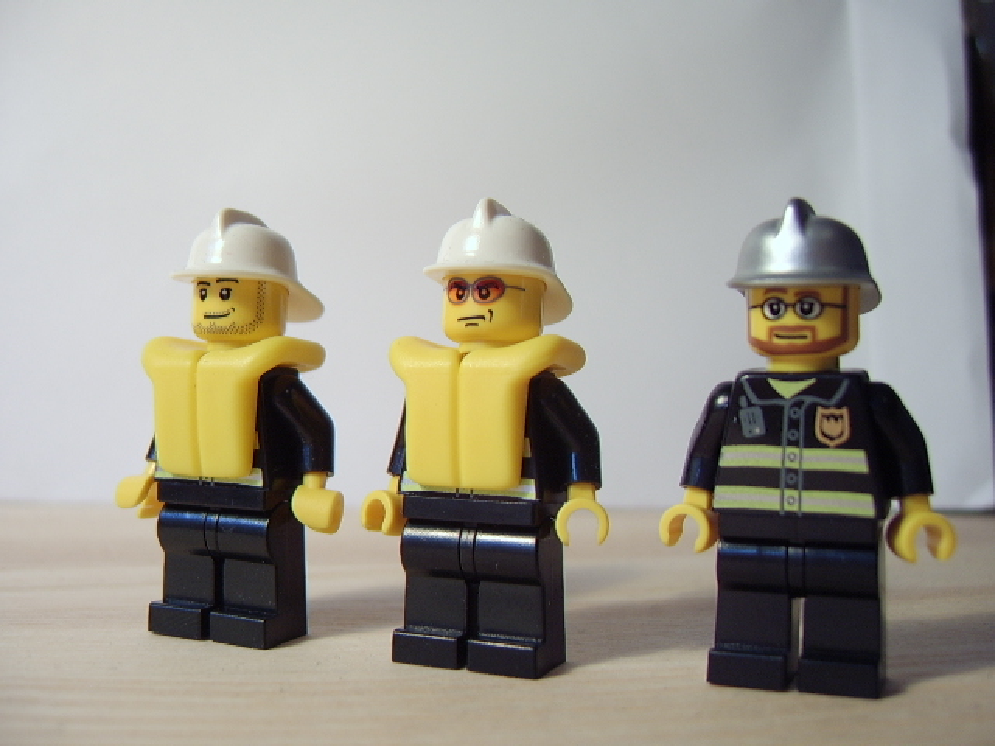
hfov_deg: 58.4
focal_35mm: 31
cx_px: 498
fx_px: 891
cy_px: 373
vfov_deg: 45.4
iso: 100
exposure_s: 1/16
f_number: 2.7
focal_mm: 8.13
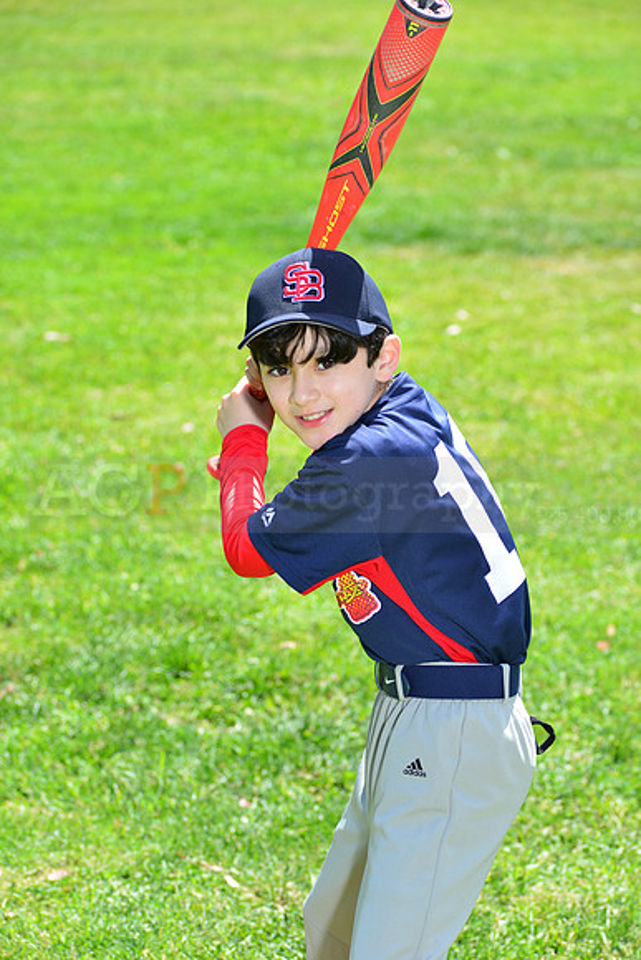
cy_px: 480
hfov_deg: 11.0
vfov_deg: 16.4
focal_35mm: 125
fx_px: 3336
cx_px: 320
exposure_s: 1/200
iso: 200
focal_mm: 125
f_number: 8
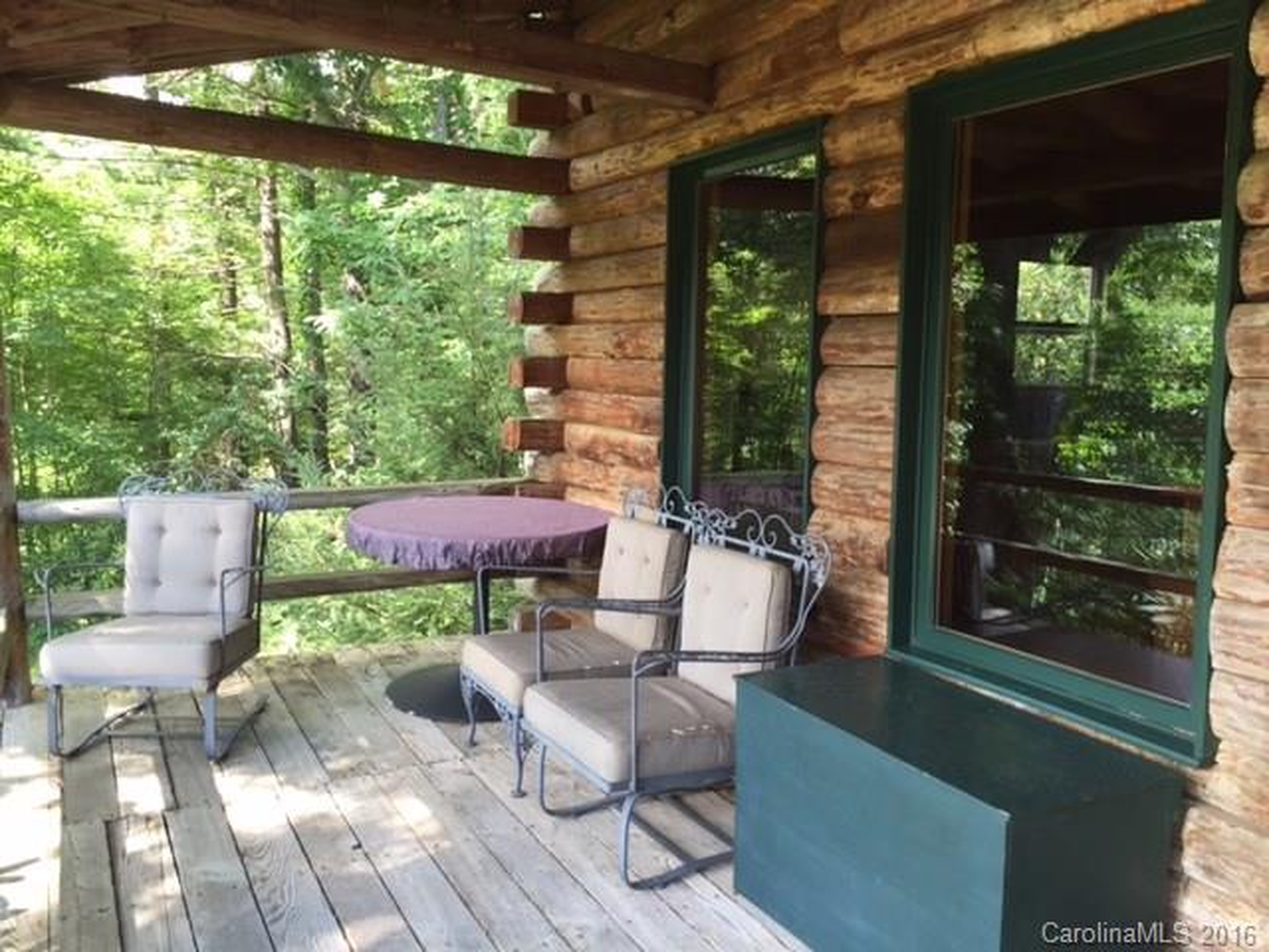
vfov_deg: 48.2
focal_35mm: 29
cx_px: 634
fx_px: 1063
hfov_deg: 61.7
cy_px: 476
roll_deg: -2.2
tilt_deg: -7.7
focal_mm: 4.15
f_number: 2.2
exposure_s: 1/60
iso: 32
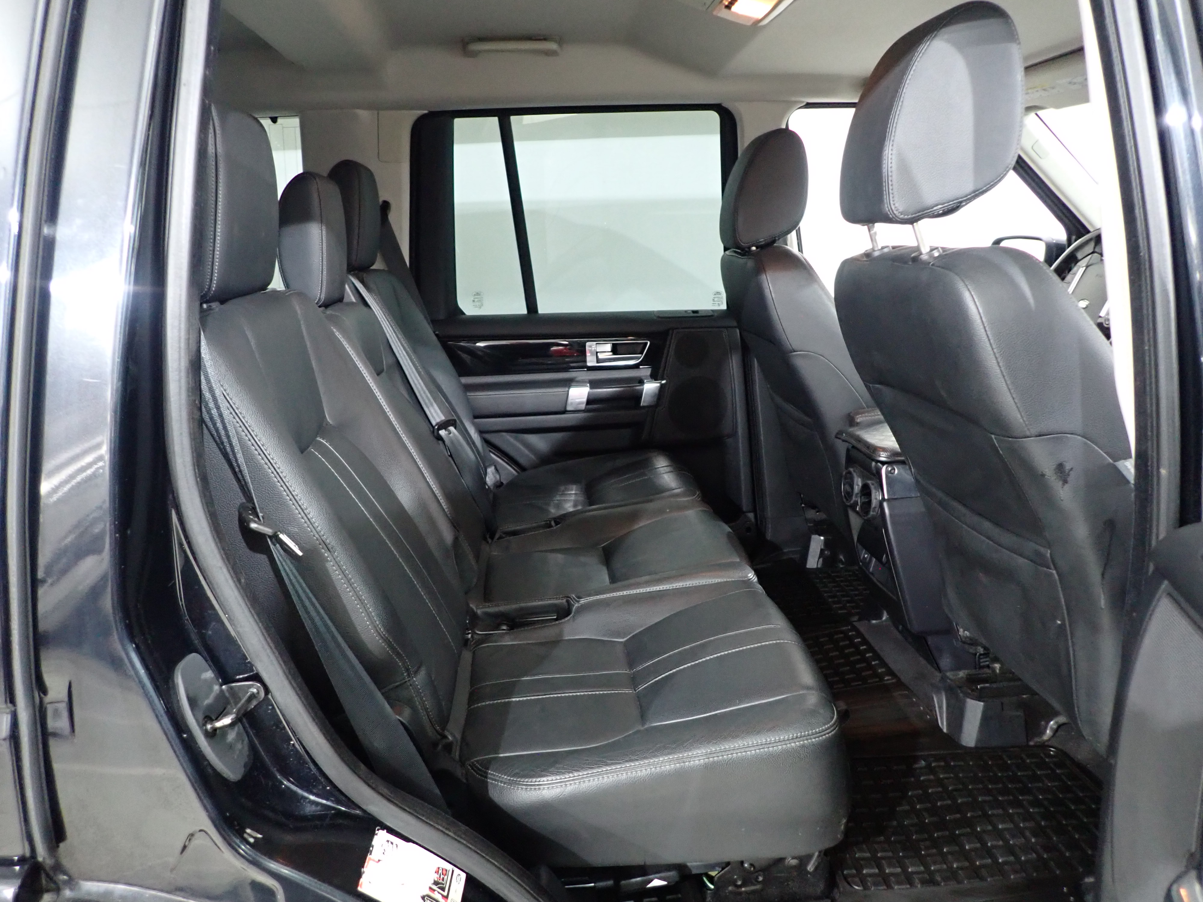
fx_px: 869
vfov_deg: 54.9
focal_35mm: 25
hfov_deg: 69.4
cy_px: 451
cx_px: 602
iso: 800
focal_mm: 4.5
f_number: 2
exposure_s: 1/25
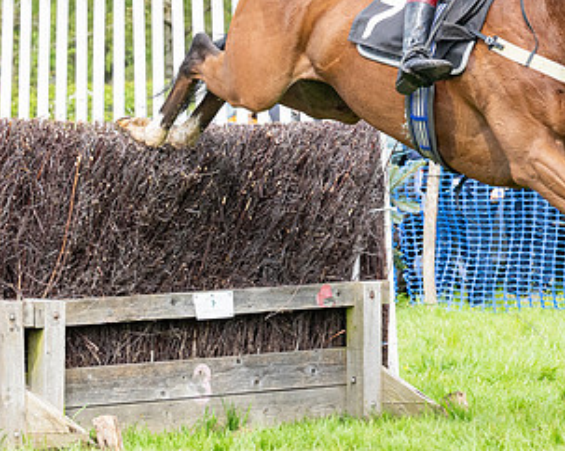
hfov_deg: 6.9
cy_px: -14
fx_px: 4696
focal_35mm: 281
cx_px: 562
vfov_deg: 5.5
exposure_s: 1/2000
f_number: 4
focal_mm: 78
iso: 640
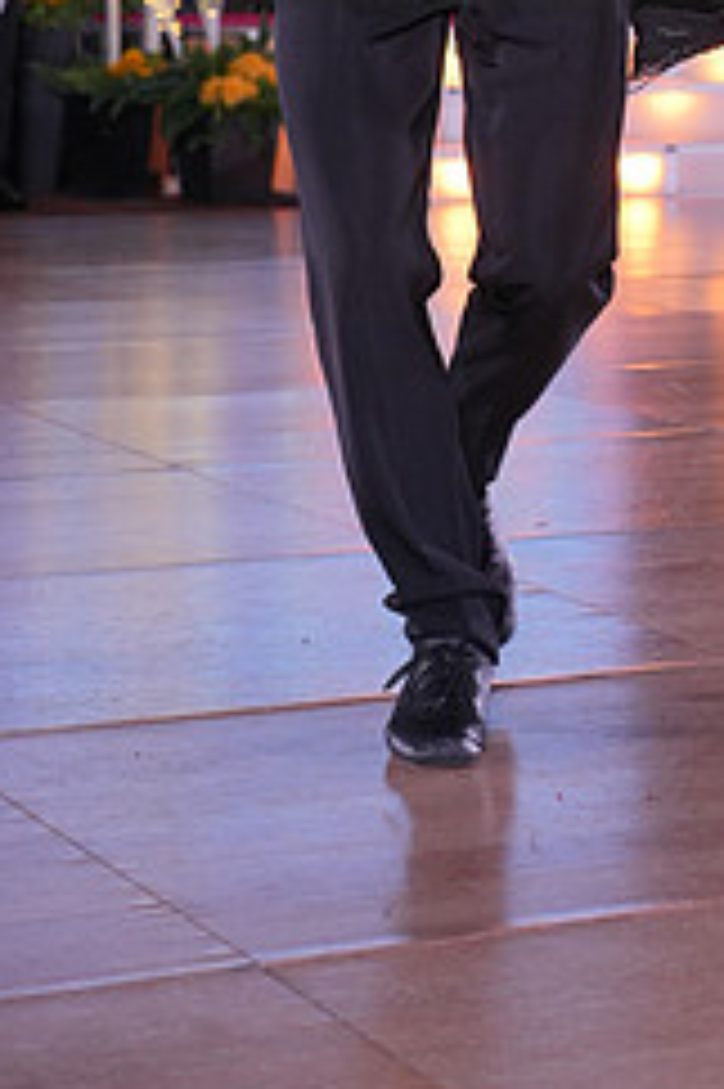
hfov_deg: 11.2
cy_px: -140
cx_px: 812
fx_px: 3625
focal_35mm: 120
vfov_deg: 16.5
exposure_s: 1/400
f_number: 4
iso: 1250
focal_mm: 50
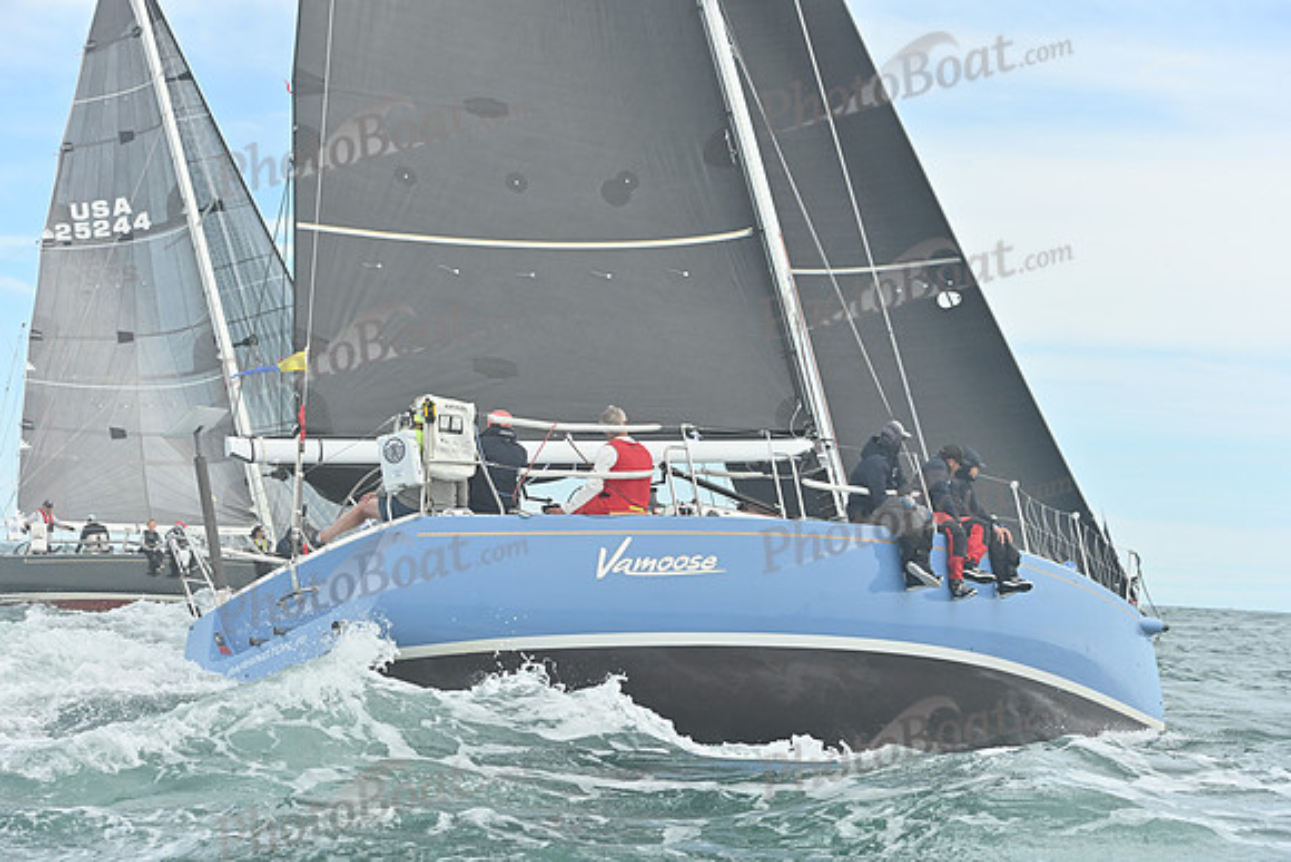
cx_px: 646
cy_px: 431
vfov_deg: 19.5
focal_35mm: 70
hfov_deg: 28.8
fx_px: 2511
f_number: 6.3
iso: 320
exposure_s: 1/1250
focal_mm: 70
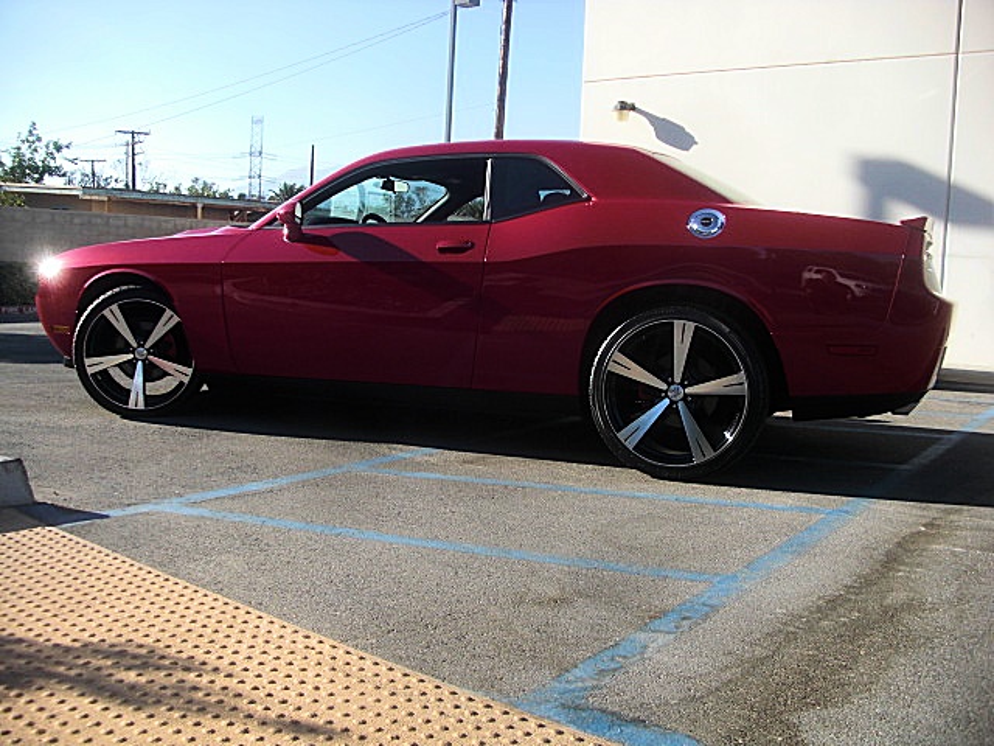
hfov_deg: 51.4
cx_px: 497
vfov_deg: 39.7
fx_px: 1034
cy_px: 373
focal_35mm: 36
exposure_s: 1/500
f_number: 2.8
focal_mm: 6.3
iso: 50
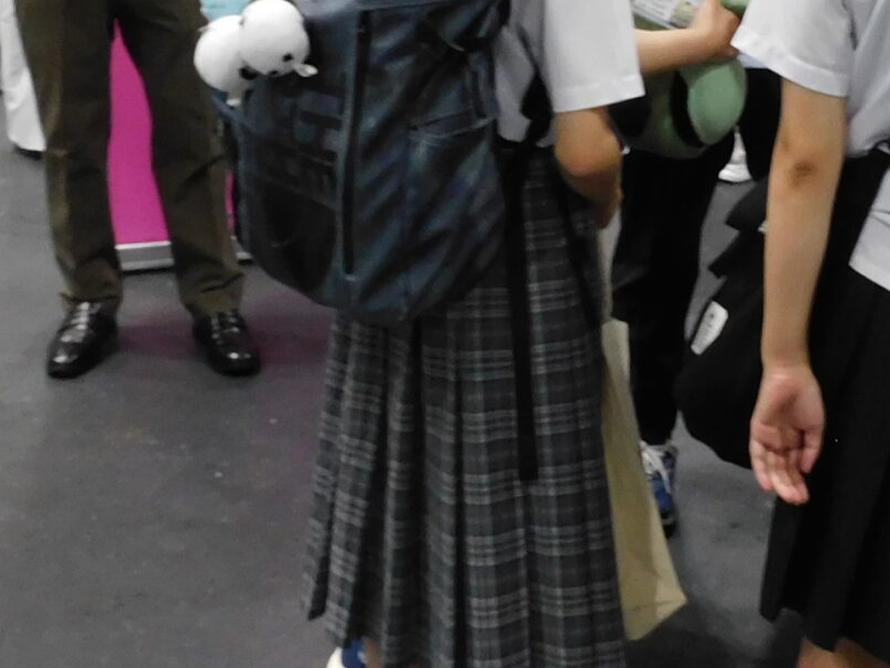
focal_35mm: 76
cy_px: -103
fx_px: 1954
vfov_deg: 18.5
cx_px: 803
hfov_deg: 24.9
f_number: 3.3
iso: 320
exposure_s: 1/30
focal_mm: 4.3
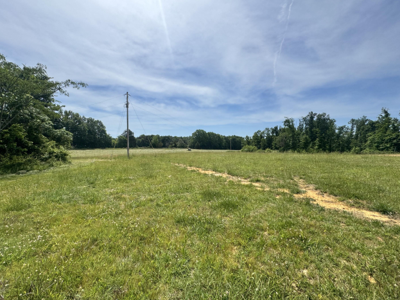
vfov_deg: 81.7
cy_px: 151
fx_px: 173
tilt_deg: -1.6
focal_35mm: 15
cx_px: 188
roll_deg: +0.6
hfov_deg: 98.1
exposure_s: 1/2985
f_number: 2.2
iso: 50
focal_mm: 2.22
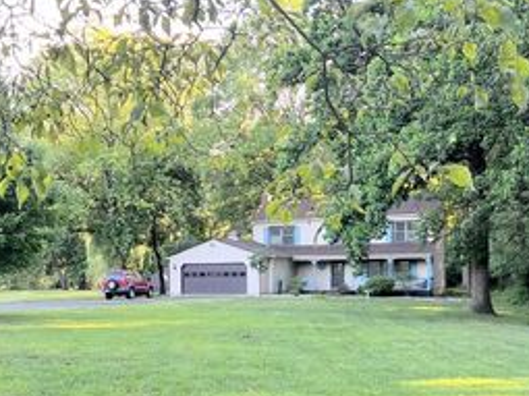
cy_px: 333
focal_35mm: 51
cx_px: 147
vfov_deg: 27.8
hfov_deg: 36.8
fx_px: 779
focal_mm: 5.7
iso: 64
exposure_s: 1/133
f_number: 1.5
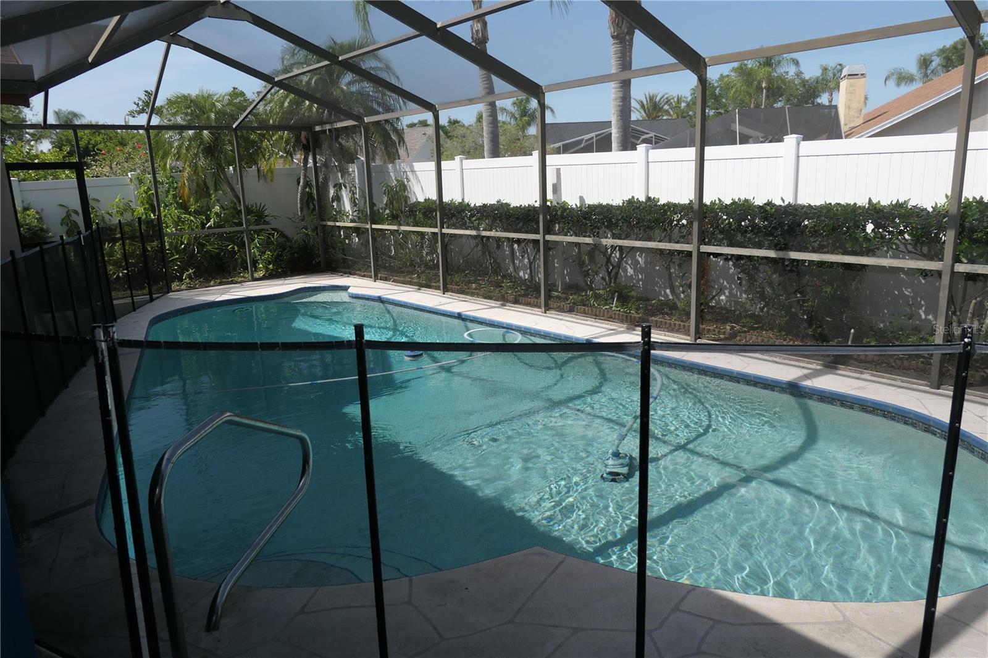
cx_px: 494
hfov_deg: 73.8
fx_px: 658
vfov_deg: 53.1
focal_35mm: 24
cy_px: 329
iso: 125
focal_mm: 8.8
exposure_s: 1/1300
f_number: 2.8
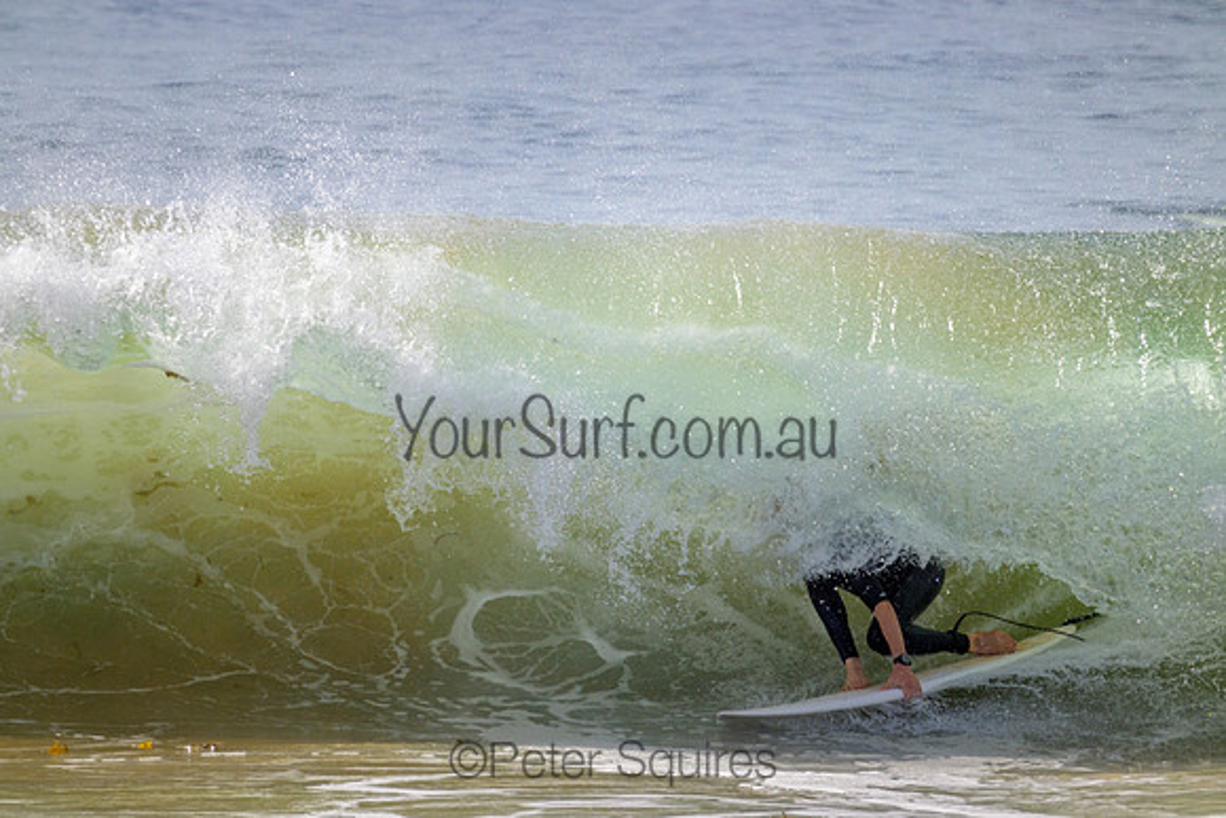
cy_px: 409
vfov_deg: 1.7
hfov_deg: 2.6
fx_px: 27250
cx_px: 613
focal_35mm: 800
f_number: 11
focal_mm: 800
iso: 640
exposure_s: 1/2000
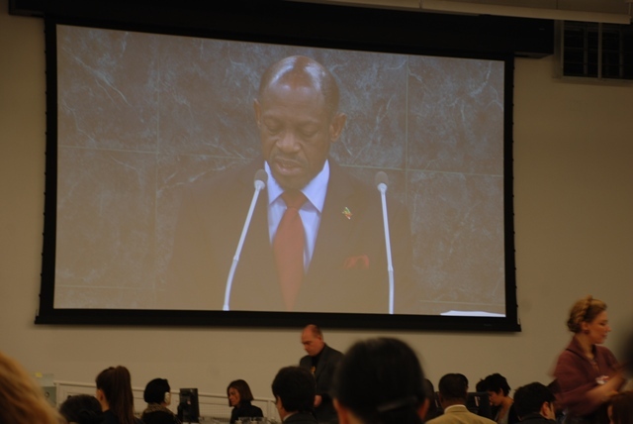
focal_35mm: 99
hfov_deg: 20.6
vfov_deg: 13.9
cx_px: 316
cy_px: 212
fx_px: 1742
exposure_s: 1/10
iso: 100
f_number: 5.3
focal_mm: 66
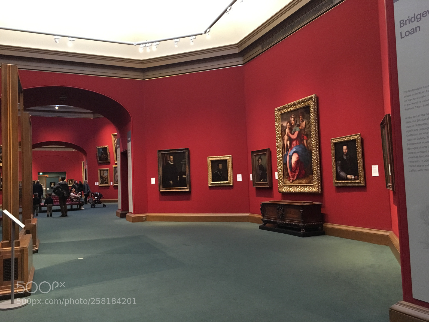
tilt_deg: +4.5
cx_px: 214
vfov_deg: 48.2
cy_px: 161
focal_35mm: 29
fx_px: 359
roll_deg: +1.8
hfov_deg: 61.7
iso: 250
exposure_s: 1/17
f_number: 2.2
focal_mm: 4.15
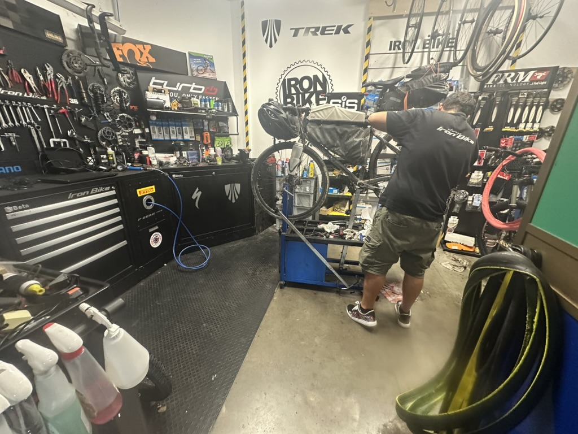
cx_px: 289
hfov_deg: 102.1
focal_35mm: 14
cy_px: 217
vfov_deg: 85.7
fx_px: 234
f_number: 2.2
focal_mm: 2.22
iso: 640
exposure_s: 1/50
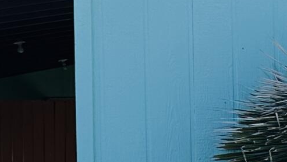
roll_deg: +0.8
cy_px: 126
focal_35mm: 159
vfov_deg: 7.6
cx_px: 825
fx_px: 1211
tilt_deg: +0.8
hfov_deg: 10.3
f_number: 1.78
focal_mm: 6.86
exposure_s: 1/2809
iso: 80
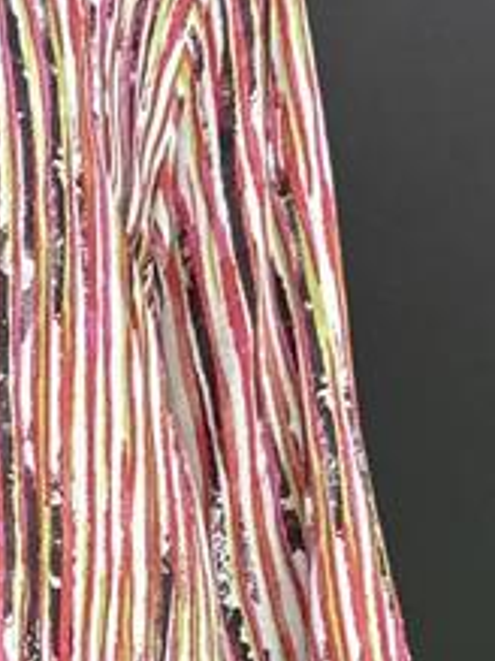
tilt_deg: -1.1
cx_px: -251
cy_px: 377
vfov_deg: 10.4
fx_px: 3626
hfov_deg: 7.7
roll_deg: +3.3
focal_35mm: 190
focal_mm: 5.7
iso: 50
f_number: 1.5
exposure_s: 1/728
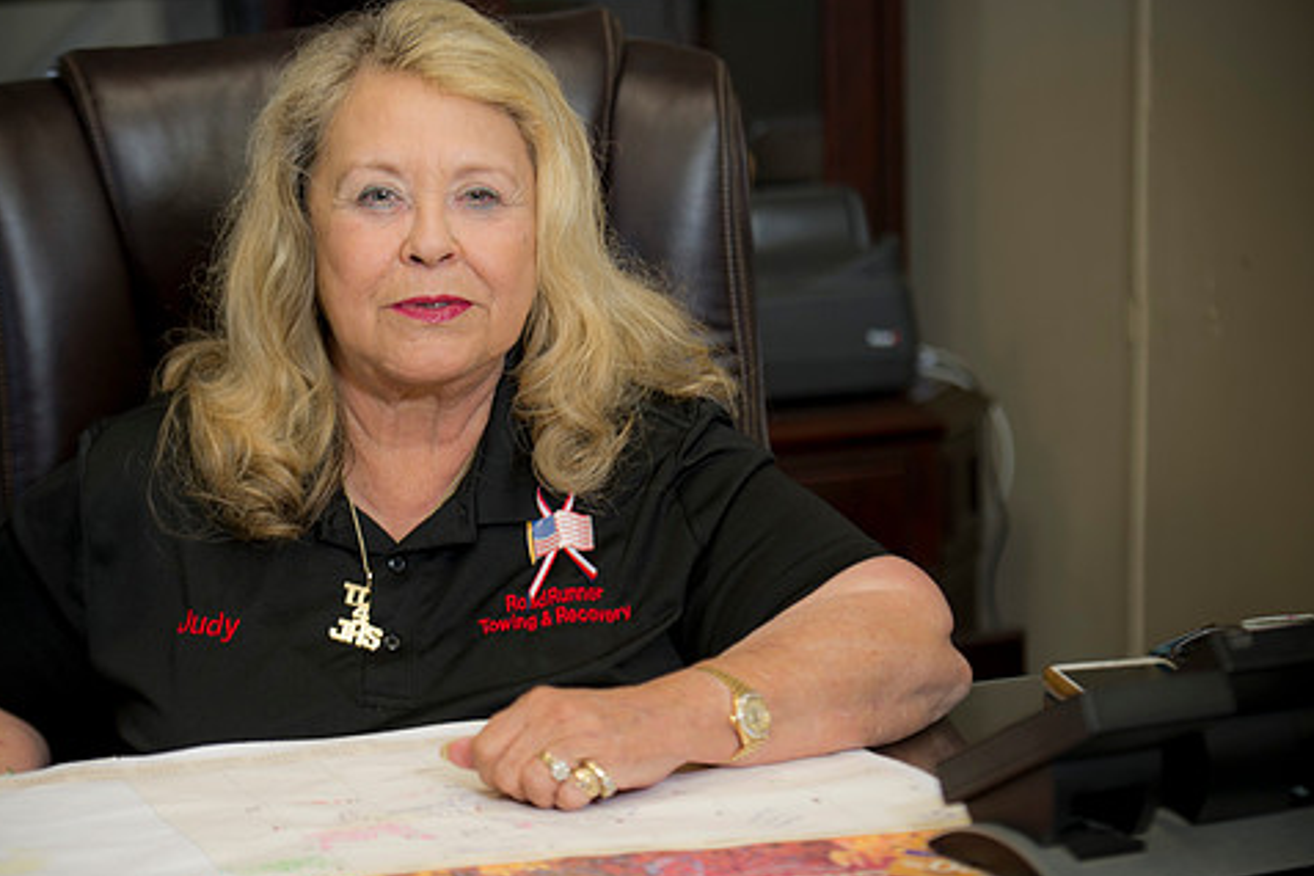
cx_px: 559
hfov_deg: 16.5
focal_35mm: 124
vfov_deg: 11.1
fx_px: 4526
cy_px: 477
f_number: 2.8
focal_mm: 102
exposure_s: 1/80
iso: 400
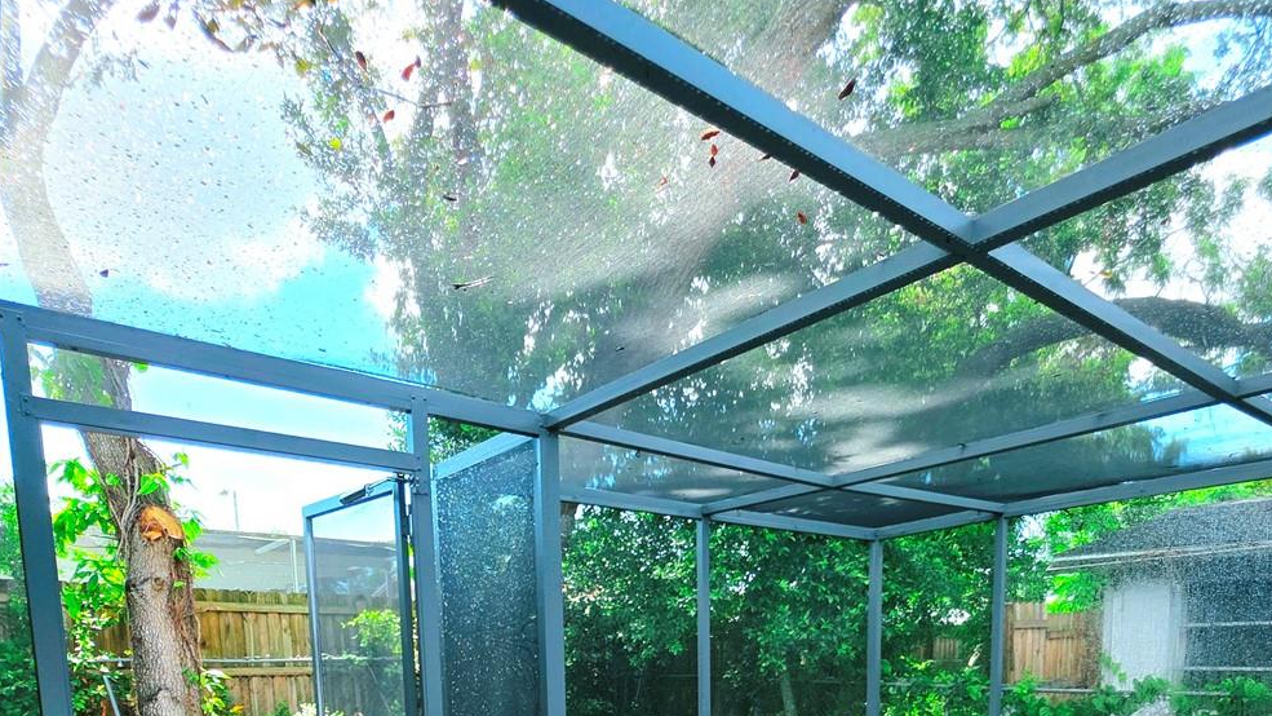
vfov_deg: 41.4
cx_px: 719
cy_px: 752
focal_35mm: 23
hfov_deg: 78.3
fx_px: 776
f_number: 1.9
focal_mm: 2.2
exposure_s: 1/526
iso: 40
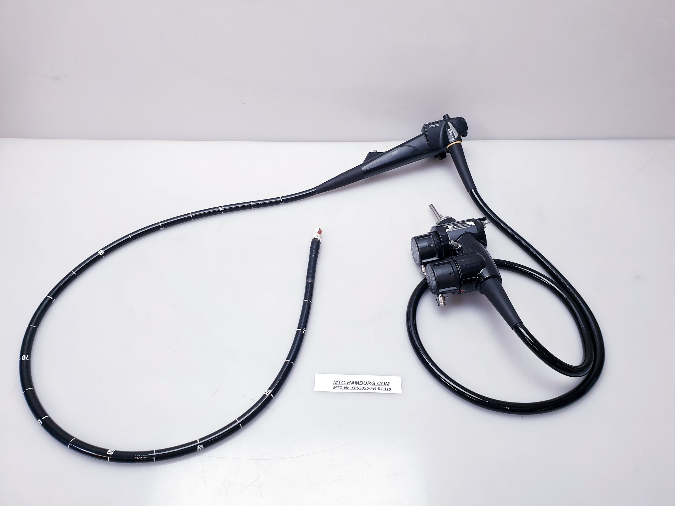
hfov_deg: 67.3
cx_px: 338
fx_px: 507
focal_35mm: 26
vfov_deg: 53.1
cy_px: 253
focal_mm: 4.3
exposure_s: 1/50
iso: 100
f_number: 2.4
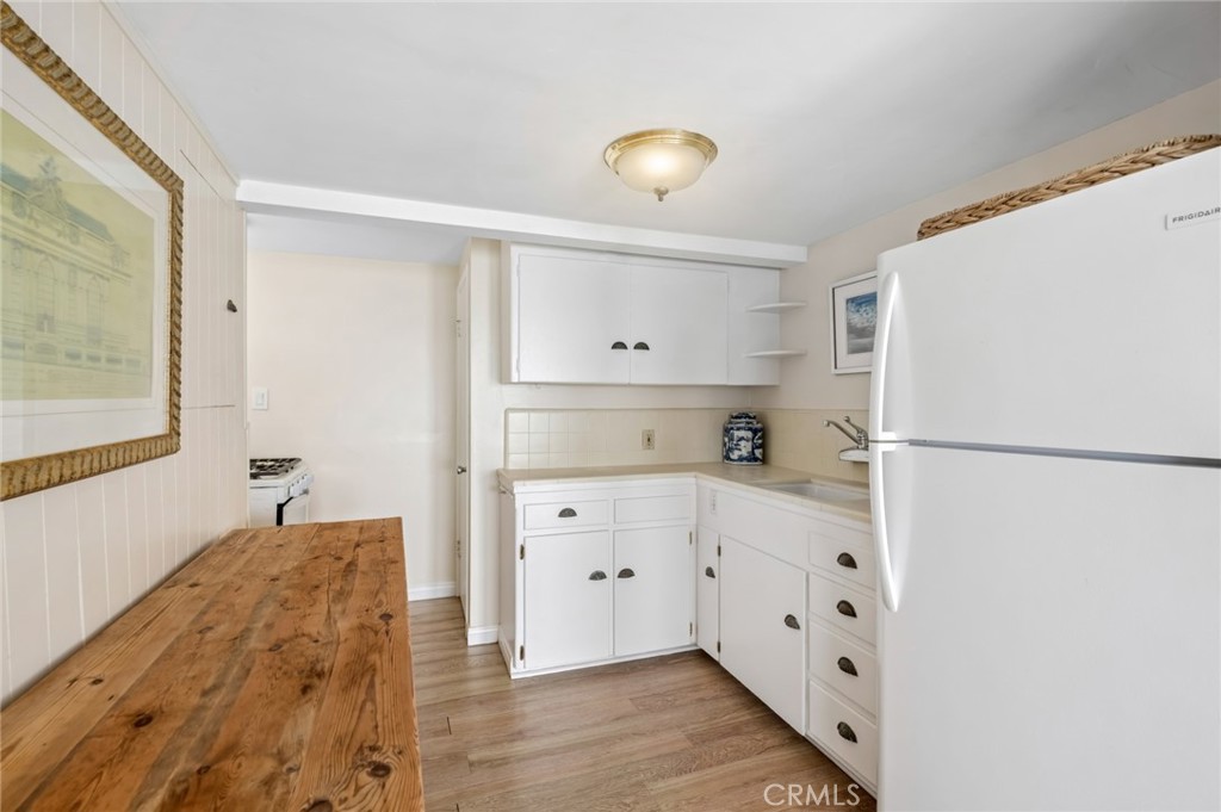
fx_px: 542
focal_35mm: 16
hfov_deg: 96.8
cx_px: 610
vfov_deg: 73.7
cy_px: 406
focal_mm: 16
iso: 100
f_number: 9
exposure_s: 1/10
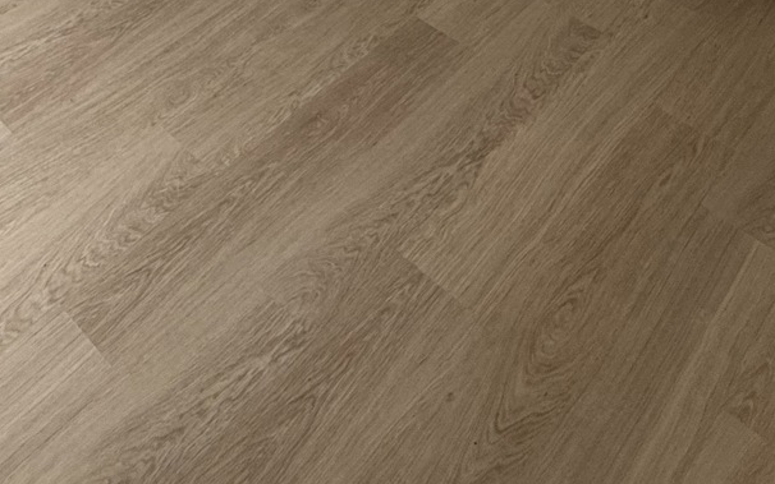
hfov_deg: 41.3
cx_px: 184
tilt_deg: -20.7
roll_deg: -0.2
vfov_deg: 21.1
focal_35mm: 47
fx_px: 993
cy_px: -322
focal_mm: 2.22
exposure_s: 1/99
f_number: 2.2
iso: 50
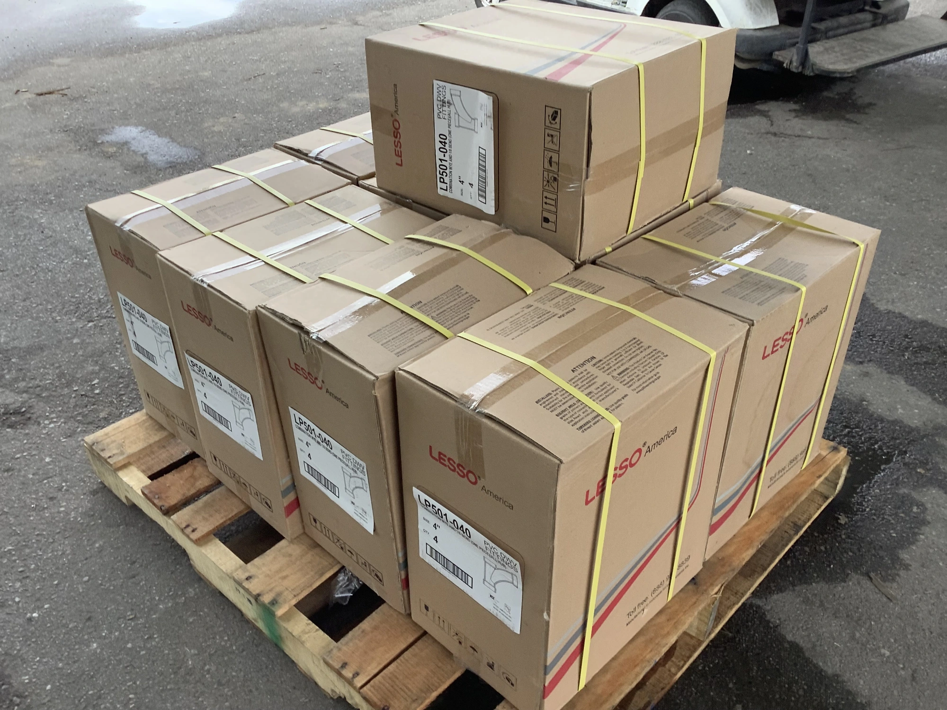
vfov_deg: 45.4
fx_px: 848
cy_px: 355
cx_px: 474
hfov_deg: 58.4
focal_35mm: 31
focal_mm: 3.3
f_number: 2.4
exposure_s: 1/120
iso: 40
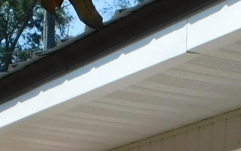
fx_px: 1327
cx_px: 268
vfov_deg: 6.0
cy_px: 458
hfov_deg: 10.3
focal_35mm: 202
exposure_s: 1/1250
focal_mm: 5.3
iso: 125
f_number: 3.2
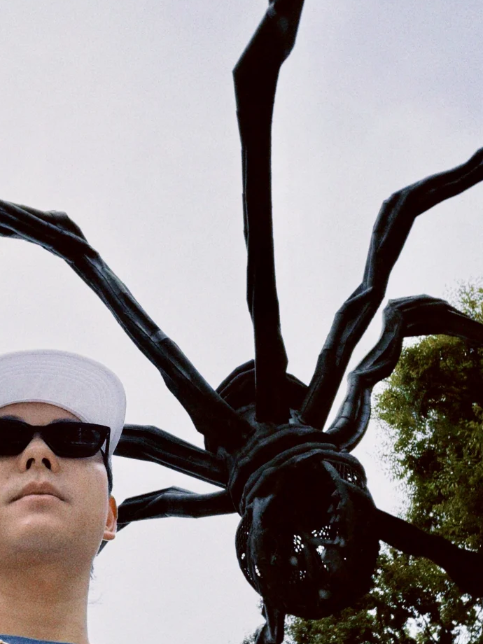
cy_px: 399
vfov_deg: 50.9
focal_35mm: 36
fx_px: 670
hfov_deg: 38.8
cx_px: 134
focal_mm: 2.71
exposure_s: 1/3367
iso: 32
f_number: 1.9
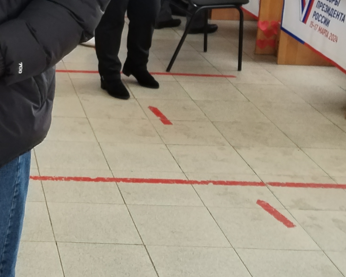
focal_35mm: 82
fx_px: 840
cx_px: -57
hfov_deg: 21.8
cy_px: -6
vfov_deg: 18.2
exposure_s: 1/50
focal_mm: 4.75
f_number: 1.8
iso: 458
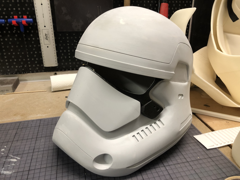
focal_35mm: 28
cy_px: 90
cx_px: 120
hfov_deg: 63.4
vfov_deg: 49.7
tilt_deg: -22.3
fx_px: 194
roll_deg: -0.3
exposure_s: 1/17
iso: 50
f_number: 1.8
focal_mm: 4
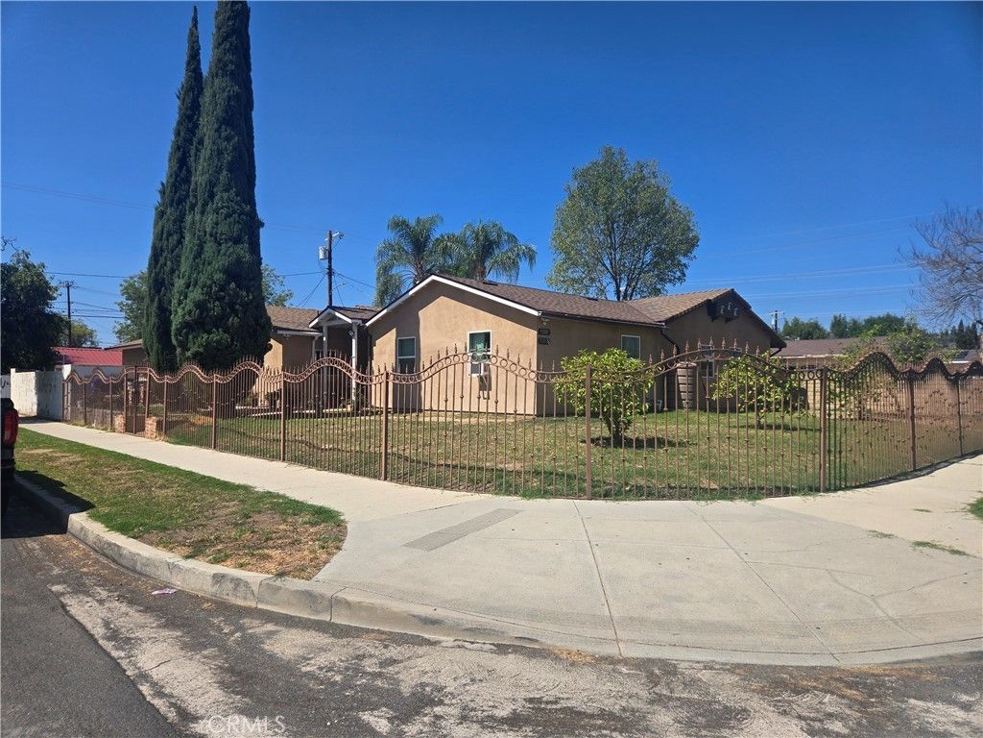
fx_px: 653
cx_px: 492
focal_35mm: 23
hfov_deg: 73.9
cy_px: 369
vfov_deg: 58.9
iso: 25
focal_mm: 5.4
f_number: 1.8
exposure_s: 1/2222
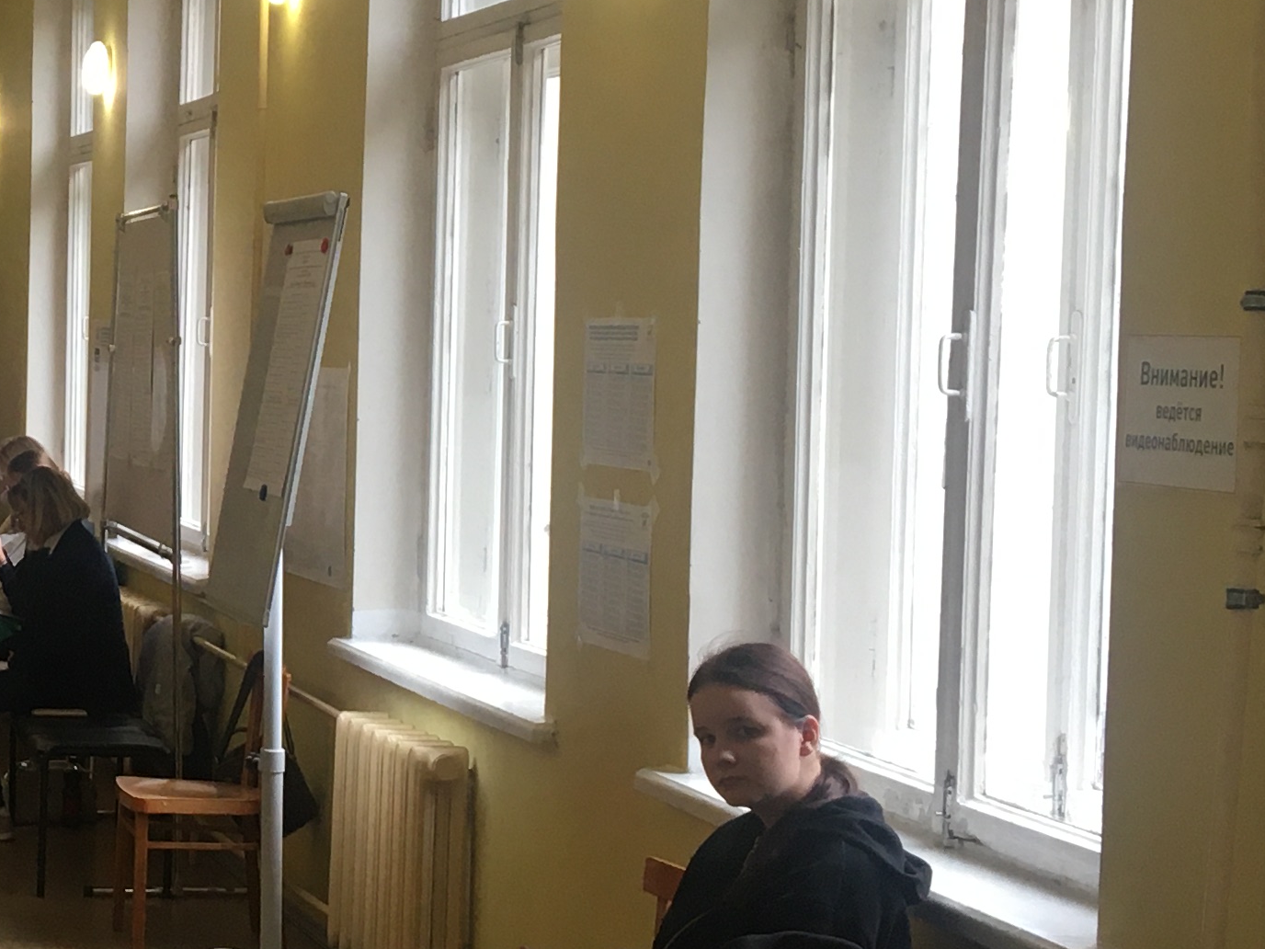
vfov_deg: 17.4
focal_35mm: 85
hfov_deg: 21.9
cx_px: -109
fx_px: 3106
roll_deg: -0.9
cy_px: 420
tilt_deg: -1.5
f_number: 2.2
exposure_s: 1/33
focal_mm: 4.15
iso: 40
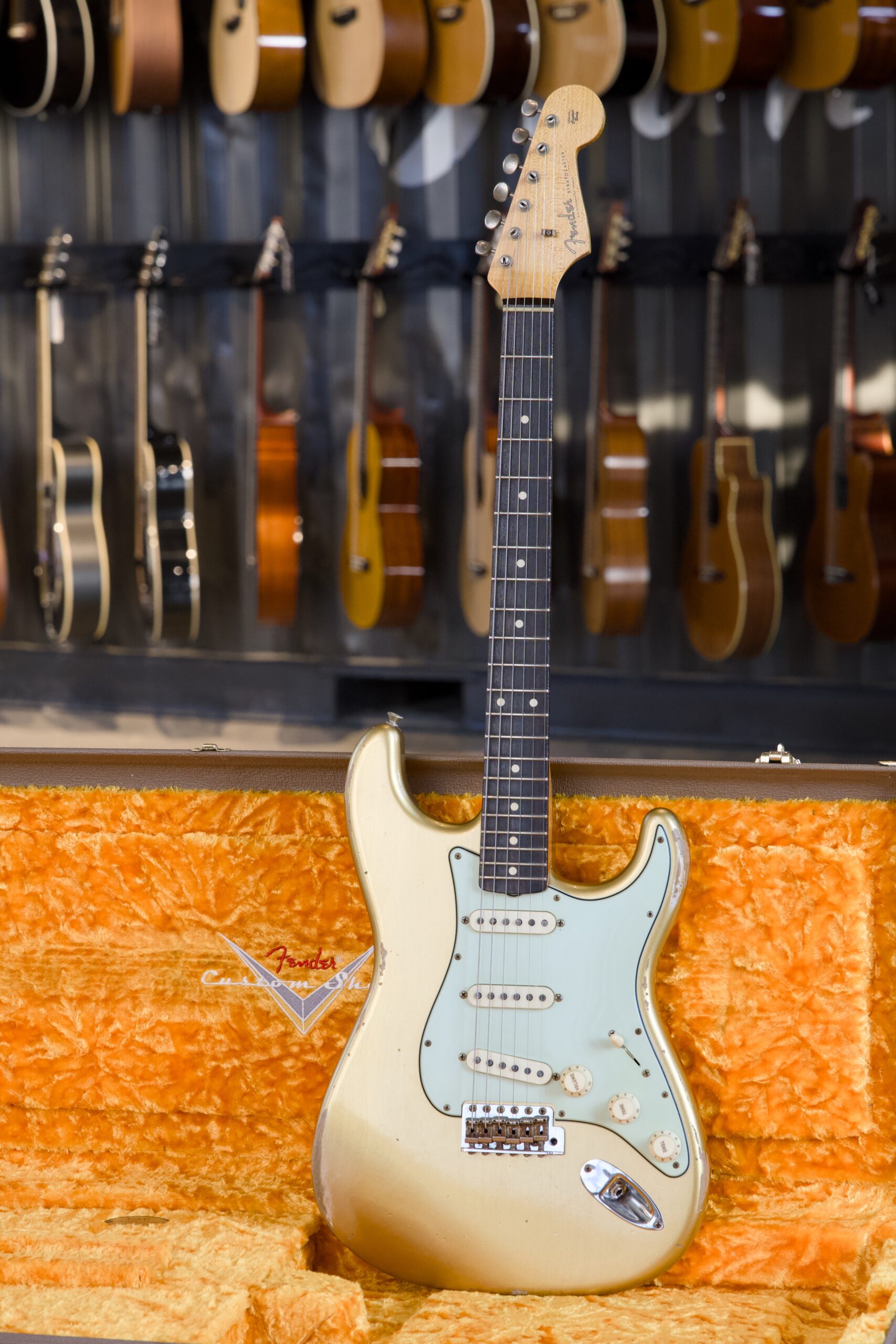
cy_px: 672
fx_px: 3919
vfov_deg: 19.5
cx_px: 448
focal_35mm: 105
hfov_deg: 13.0
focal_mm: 105
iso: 3200
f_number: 8
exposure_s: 1/80
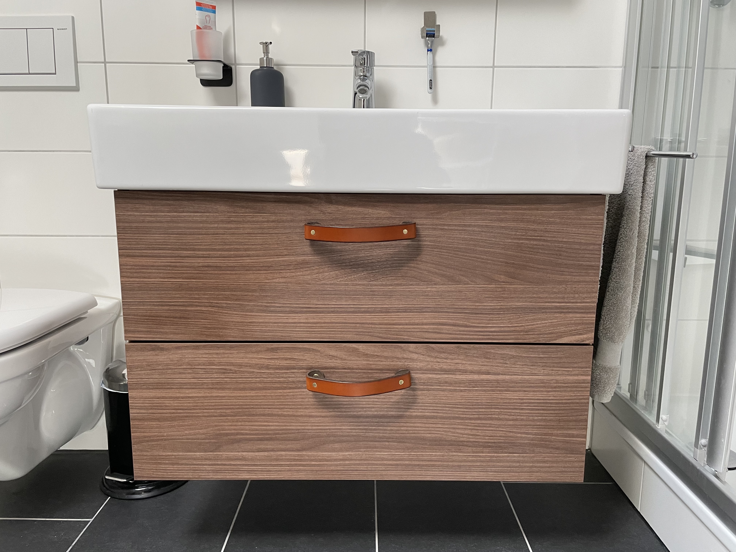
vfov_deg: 53.1
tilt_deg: -11.0
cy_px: 276
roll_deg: -0.3
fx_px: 553
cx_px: 368
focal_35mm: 26
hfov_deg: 67.3
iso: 125
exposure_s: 1/92
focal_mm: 4.2
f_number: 1.6
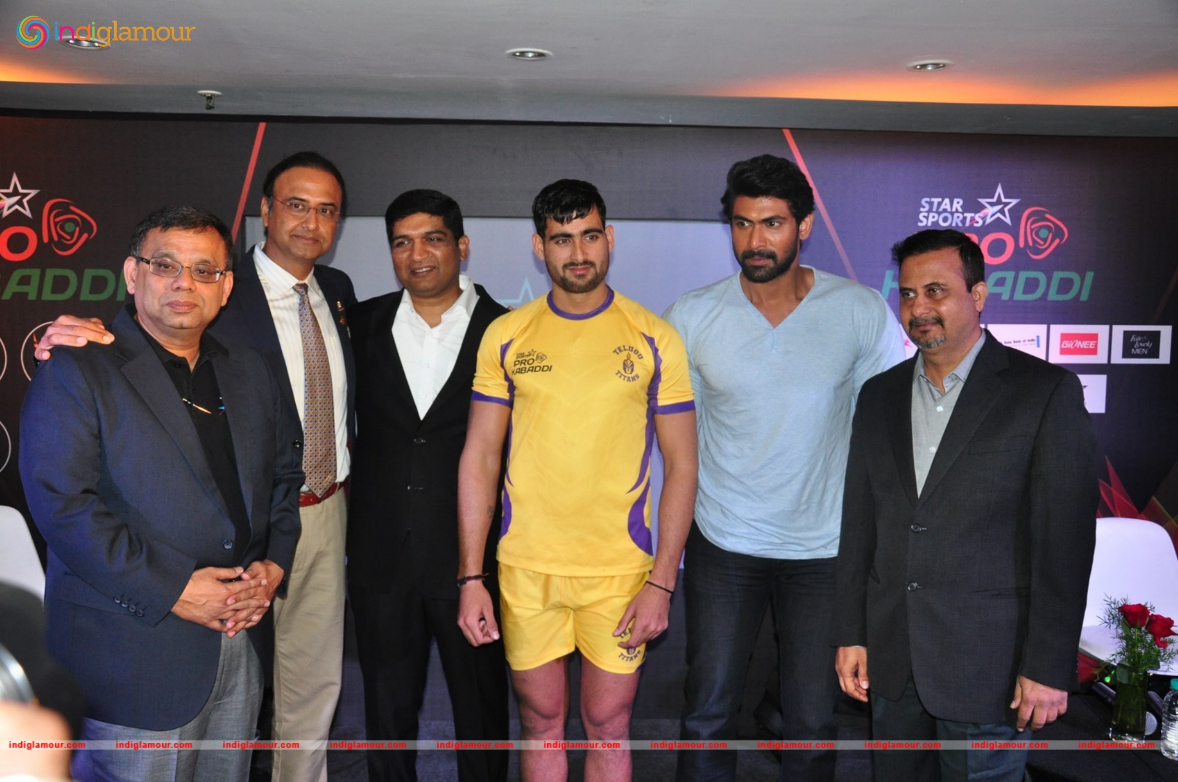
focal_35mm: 33
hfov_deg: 57.3
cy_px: 391
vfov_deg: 39.9
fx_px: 1079
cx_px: 589
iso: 800
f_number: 3.8
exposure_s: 1/125
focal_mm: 22
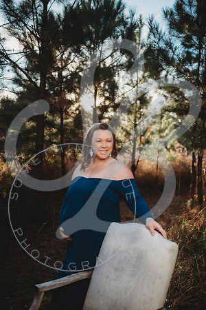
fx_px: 309
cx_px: 103
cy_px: 155
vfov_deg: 53.1
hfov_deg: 36.9
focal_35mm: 36
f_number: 2.8
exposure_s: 1/400
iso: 100
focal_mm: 36
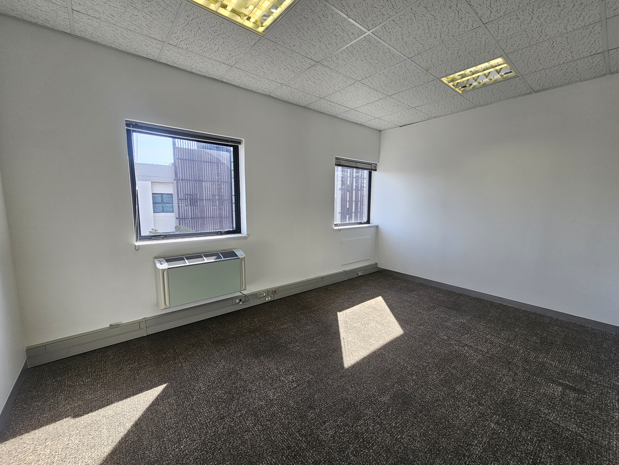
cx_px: 310
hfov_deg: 106.2
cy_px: 232
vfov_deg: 89.9
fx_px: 232
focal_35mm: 13
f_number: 2.2
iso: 64
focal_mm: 2.2
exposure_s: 1/100
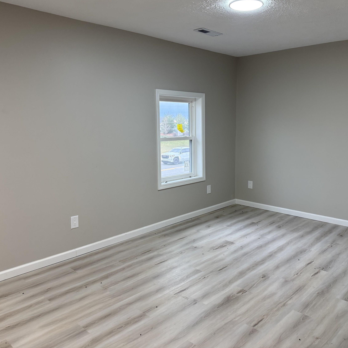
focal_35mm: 29
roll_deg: -0.1
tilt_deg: -8.6
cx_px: 200
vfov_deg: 55.6
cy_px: 171
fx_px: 330
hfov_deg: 55.4
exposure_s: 1/120
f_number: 1.78
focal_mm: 6.76
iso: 160
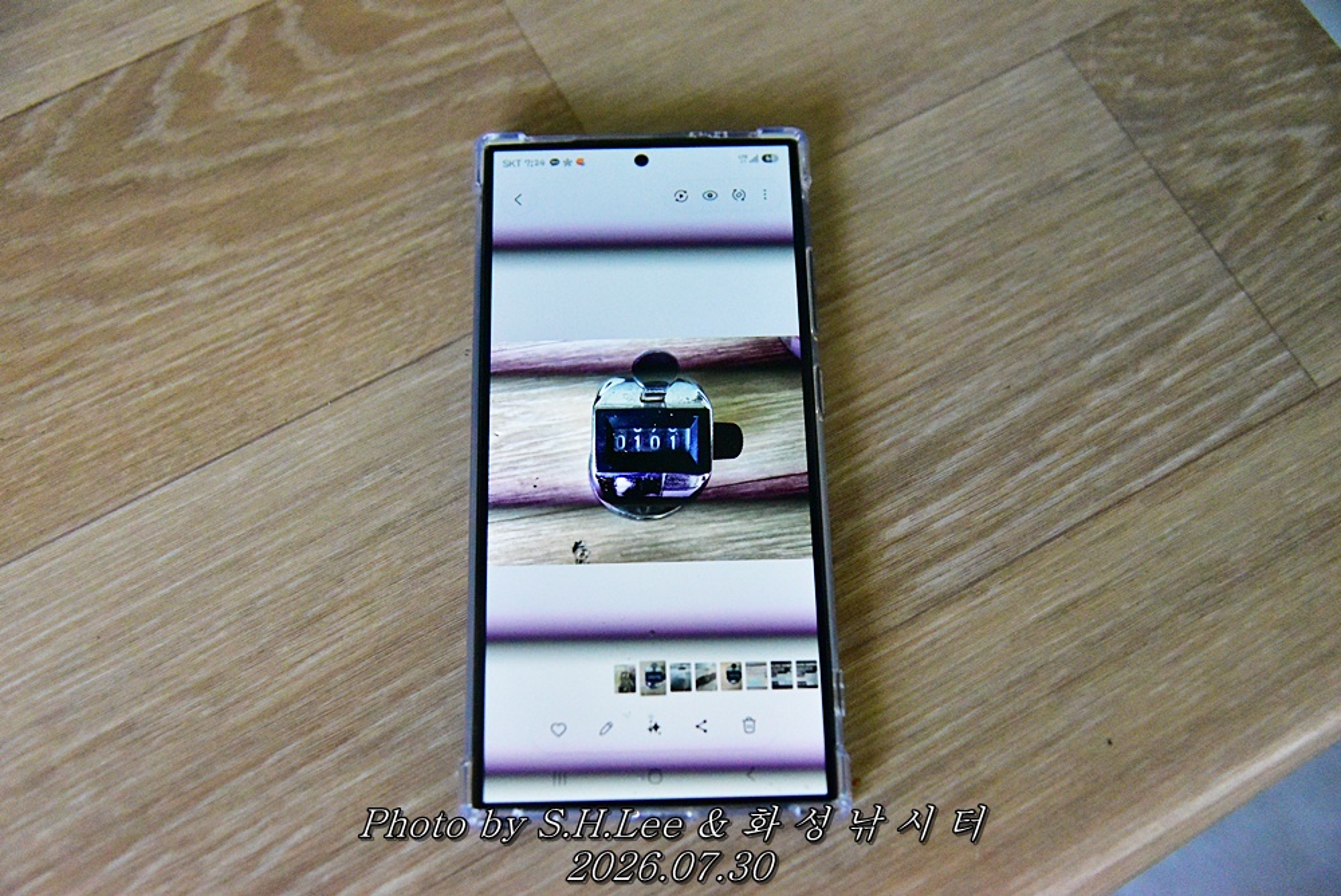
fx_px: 1491
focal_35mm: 40
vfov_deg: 33.4
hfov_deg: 48.4
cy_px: 448
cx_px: 670
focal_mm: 40
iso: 12800
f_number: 4
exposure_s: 1/2500
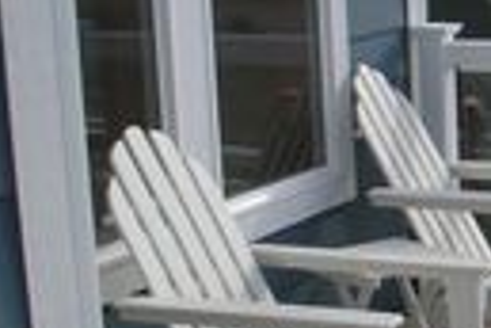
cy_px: 240
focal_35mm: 113
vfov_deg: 12.1
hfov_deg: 17.1
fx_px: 1541
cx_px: 632
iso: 50
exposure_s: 1/750
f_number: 2.8
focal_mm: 6
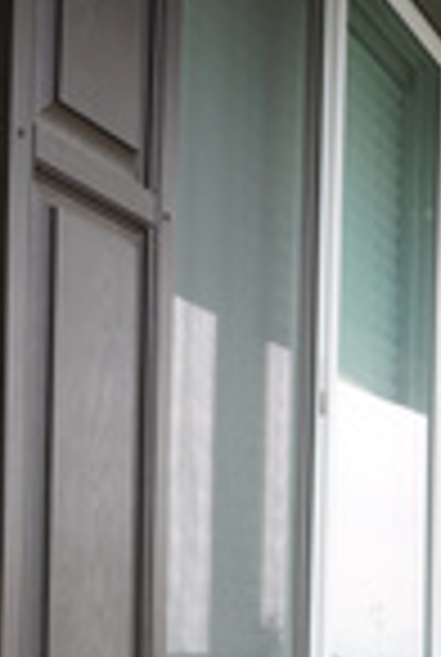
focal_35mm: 79
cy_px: 688
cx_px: 574
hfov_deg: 16.4
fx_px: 1445
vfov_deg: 24.2
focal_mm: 16
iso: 100
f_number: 8
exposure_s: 1/20
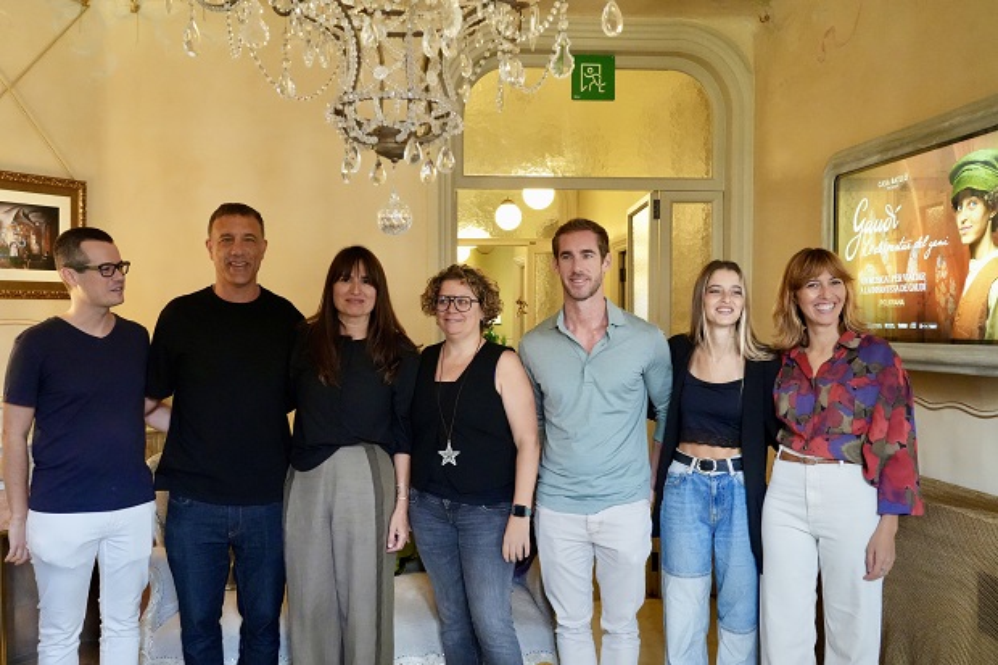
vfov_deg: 44.9
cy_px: 332
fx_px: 804
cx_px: 499
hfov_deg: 63.7
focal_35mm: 29
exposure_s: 1/200
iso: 12800
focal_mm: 29
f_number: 6.3
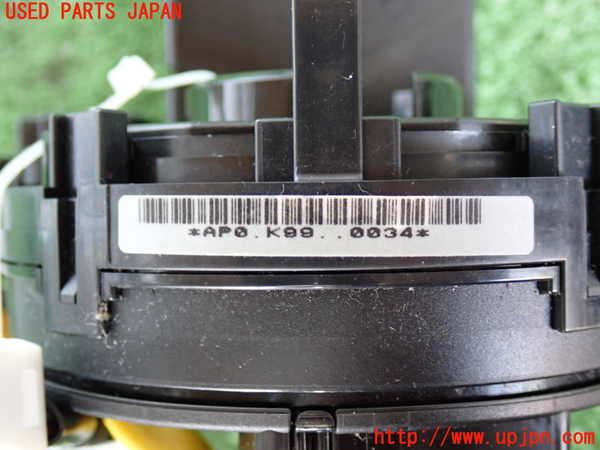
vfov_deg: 27.0
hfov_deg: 35.5
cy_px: 225
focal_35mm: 54
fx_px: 936
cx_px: 300
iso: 800
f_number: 3.3
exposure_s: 1/25
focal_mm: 9.65
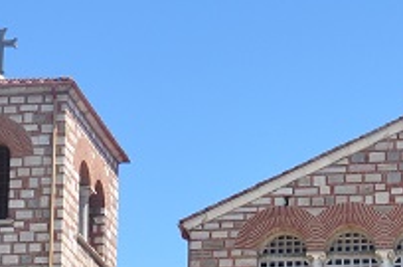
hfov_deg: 13.2
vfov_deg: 8.6
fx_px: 1709
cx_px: 429
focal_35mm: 153
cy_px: 450
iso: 200
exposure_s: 1/200
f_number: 10
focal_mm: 26
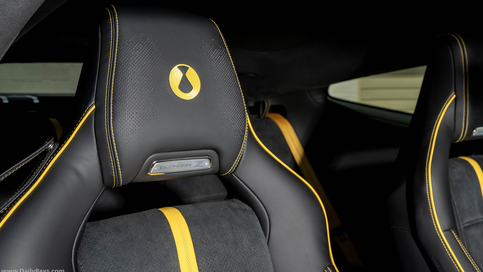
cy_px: 114
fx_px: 499
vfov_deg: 30.4
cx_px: 242
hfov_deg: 51.6
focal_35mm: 39
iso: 250
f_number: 8
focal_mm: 37
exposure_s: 1/100
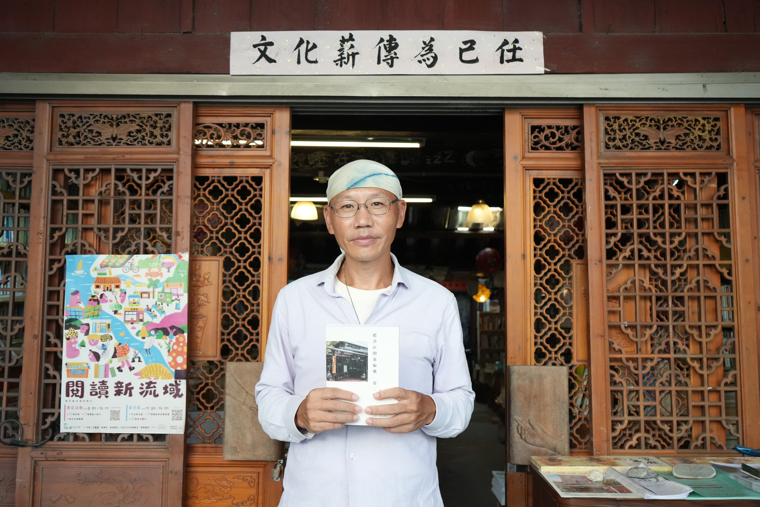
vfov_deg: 42.3
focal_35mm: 31
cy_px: 254
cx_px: 380
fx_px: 654
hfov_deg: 60.3
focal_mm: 31
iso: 5000
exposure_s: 1/250
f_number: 5.6
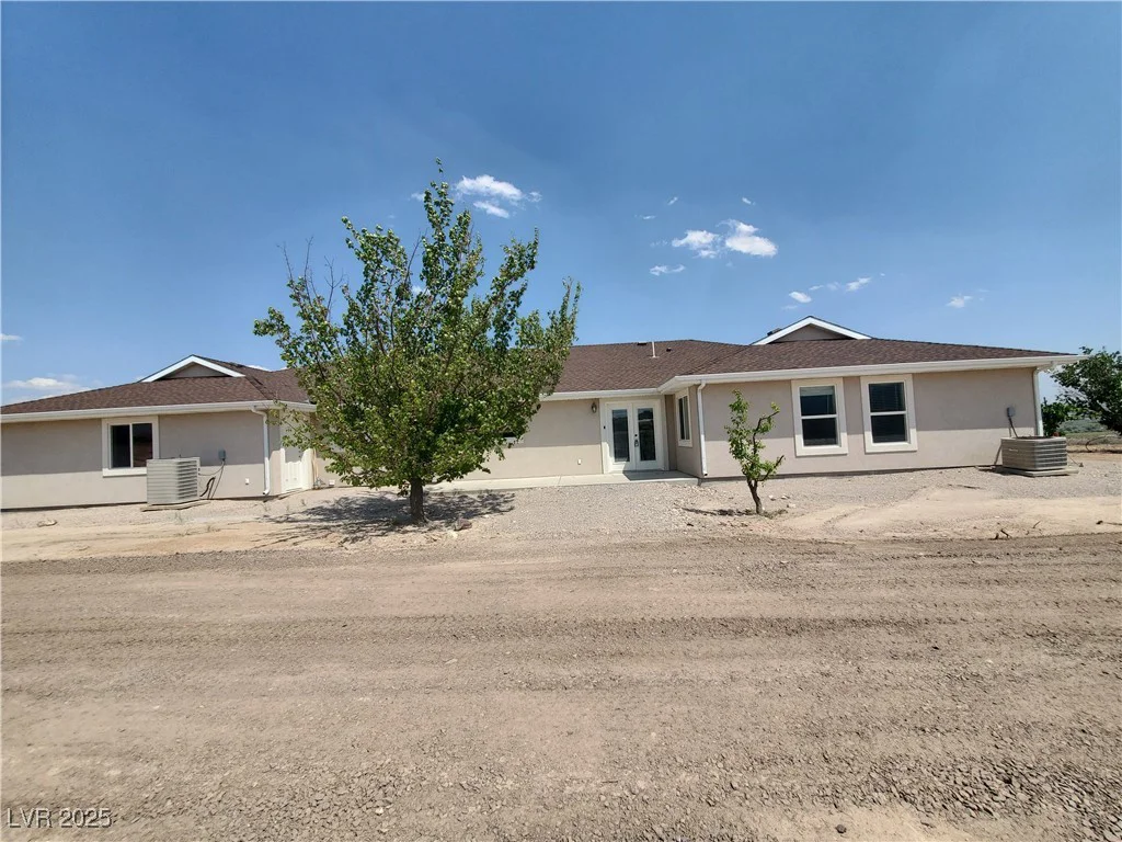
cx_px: 561
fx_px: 421
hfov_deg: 106.2
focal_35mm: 13
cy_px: 421
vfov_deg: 89.9
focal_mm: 1.8
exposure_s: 1/1318
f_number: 2.2
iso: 50
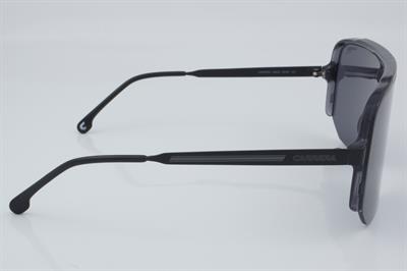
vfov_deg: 18.2
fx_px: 847
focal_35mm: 75
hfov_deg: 27.0
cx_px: 204
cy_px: 136
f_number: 32
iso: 100
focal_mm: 50
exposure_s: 1/4
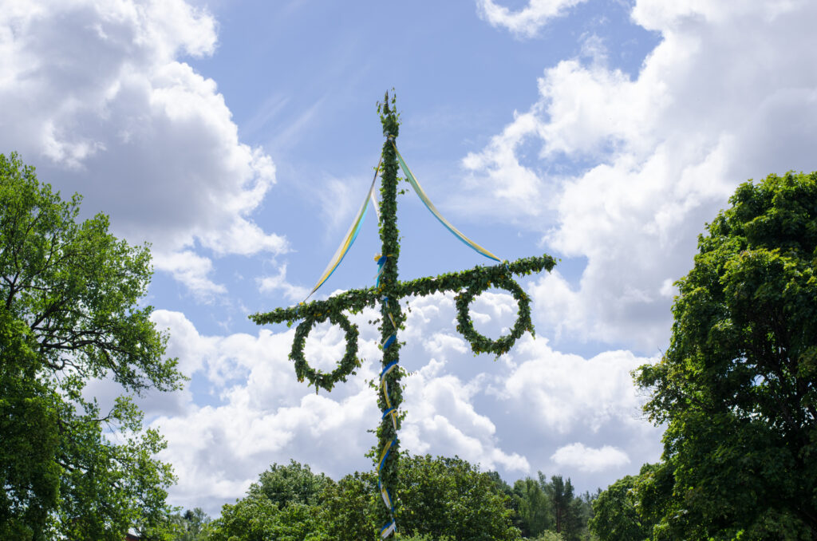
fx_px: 1698
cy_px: 270
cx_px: 408
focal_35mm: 75
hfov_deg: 27.0
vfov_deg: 18.1
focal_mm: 50
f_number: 7.1
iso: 100
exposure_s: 1/640
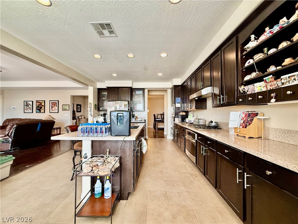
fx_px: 121
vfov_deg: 85.7
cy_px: 112
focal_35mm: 14
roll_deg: -0.2
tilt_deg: +1.2
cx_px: 149
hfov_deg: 102.1
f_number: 2.2
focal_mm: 2.22
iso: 250
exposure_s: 1/100
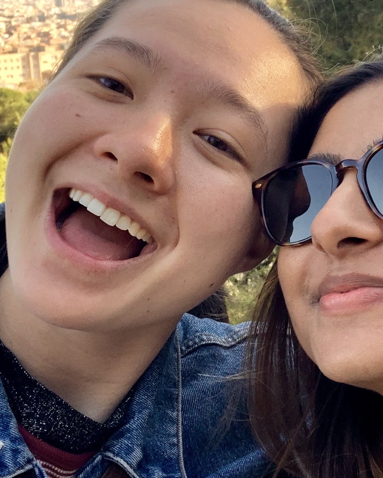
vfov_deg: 26.8
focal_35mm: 71
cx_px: 273
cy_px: 230
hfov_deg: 21.4
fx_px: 1006
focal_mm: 2.87
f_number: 2.2
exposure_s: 1/121
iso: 32
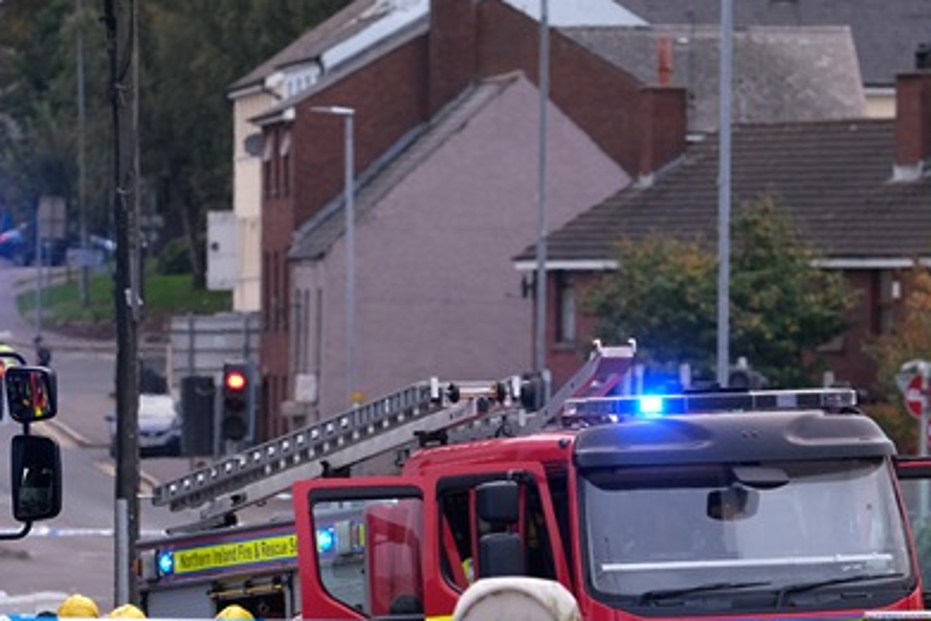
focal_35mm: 480
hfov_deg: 4.3
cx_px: 500
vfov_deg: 2.9
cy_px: 528
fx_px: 12417
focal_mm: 134.4
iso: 800
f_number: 4
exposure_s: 1/110
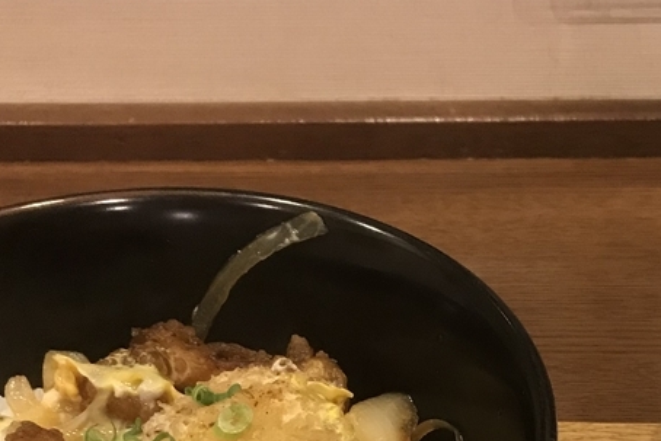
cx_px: 581
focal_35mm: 77
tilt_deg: -46.1
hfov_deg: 25.6
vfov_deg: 16.5
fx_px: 1414
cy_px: 617
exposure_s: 1/17
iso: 100
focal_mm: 3.99
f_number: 1.8
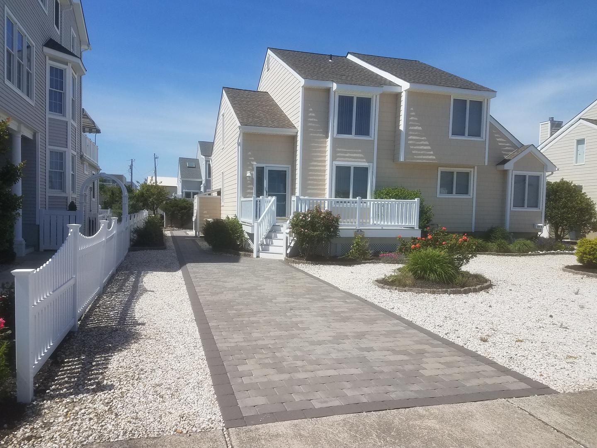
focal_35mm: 26
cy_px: 224
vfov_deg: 53.1
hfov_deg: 67.3
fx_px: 448
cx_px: 298
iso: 40
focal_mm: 4.2
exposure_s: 1/3240
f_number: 1.7
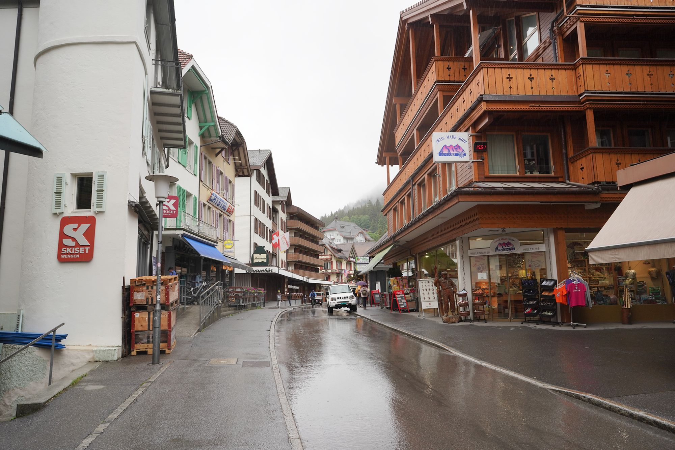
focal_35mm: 24
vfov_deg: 53.1
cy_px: 225
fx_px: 450
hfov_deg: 73.7
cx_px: 338
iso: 400
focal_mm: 24
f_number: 9
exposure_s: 1/100
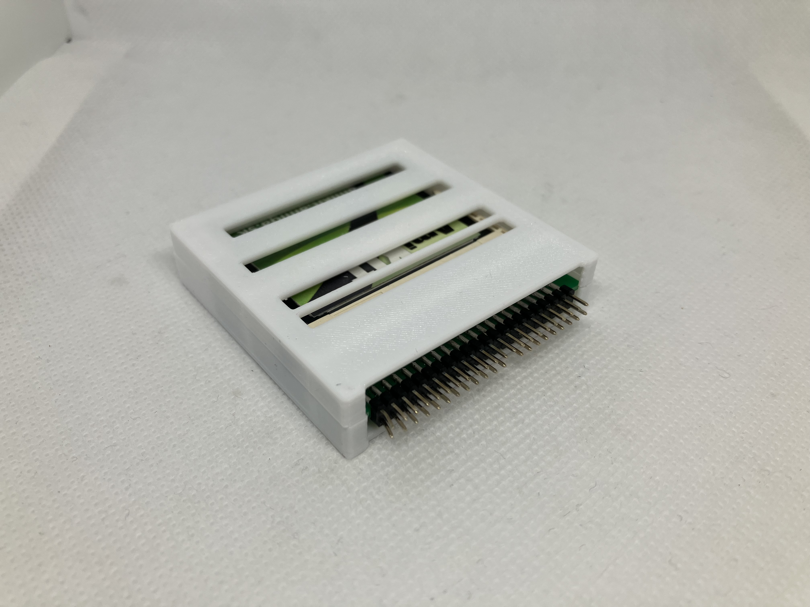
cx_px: 405
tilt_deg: -39.0
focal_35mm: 28
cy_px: 304
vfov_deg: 49.7
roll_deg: -0.9
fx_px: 655
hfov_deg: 63.4
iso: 25
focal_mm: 3.99
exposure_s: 1/144
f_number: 1.8
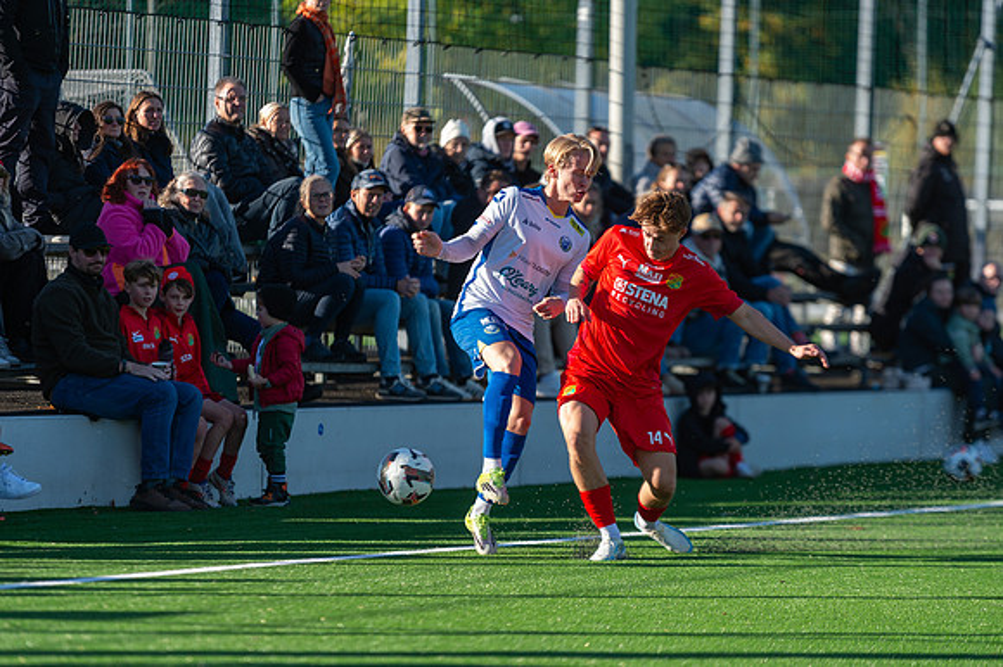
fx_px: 5755
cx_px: 502
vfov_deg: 6.6
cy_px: 334
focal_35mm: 207
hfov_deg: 10.0
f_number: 3.2
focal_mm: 200
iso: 280
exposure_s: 1/1600
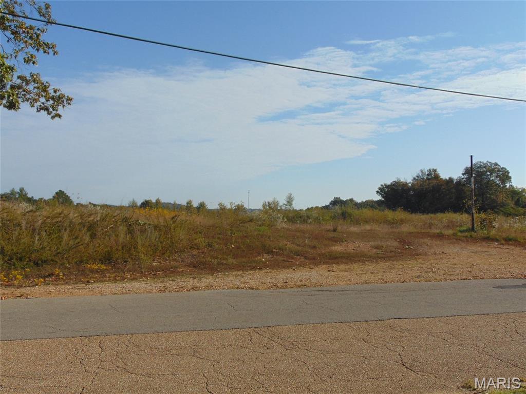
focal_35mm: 39
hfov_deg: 47.9
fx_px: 593
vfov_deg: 36.8
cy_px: 197
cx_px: 263
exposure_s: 1/320
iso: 80
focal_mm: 6.9
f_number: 8.5
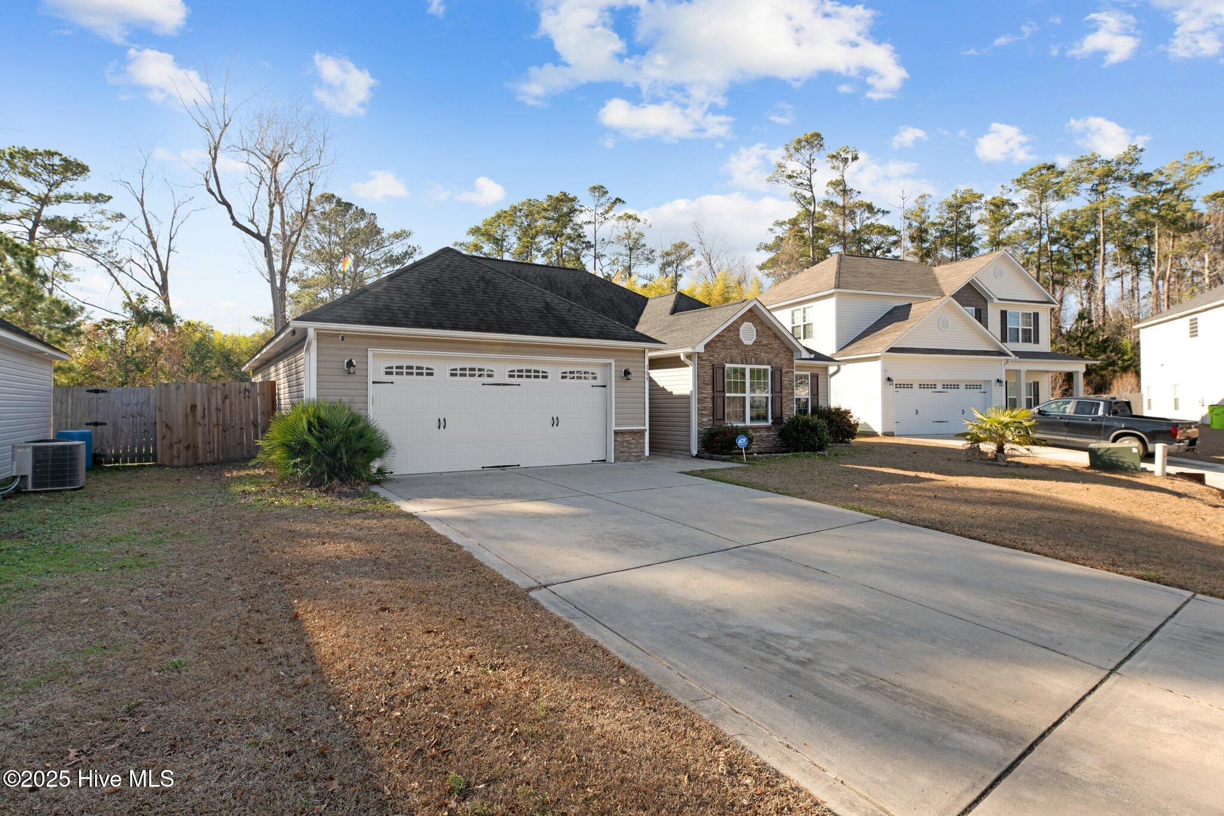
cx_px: 612
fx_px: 646
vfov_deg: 64.5
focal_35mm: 19
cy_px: 408
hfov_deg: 86.9
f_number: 9
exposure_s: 1/125
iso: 100
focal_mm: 19
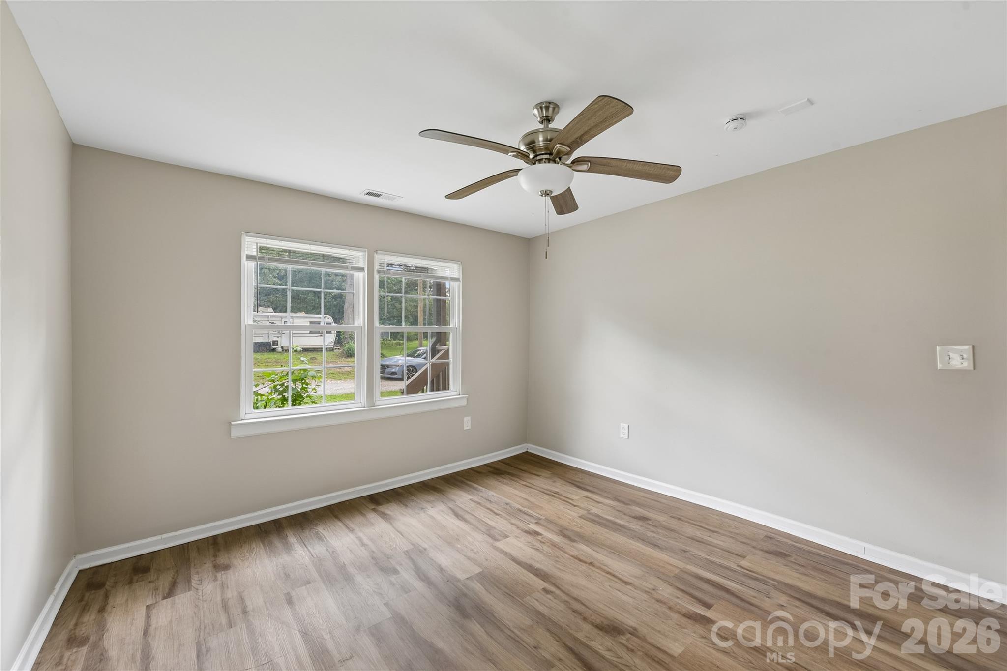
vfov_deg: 81.2
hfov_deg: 104.3
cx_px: 504
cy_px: 336
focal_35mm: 14
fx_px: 392
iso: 200
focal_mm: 14
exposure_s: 1/10
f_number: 8
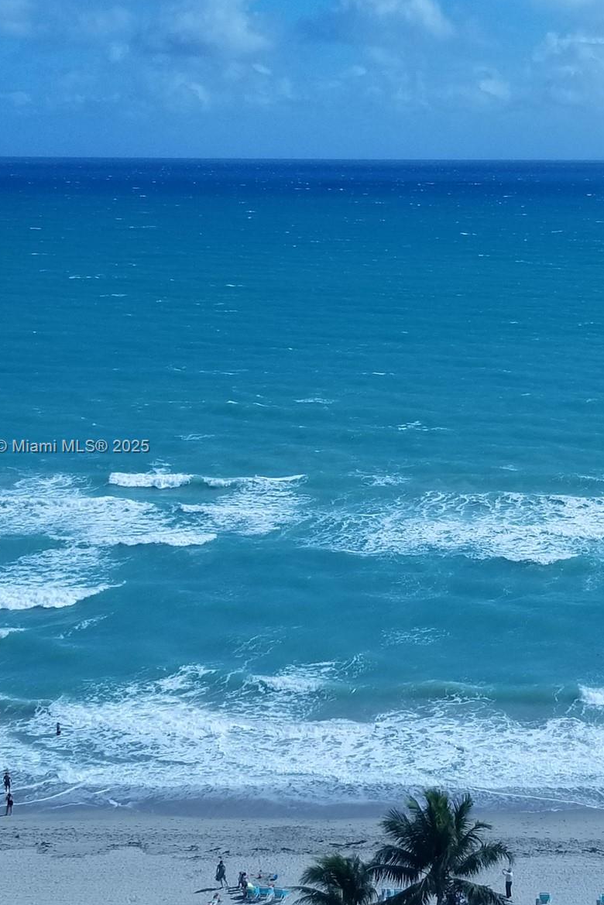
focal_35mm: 37
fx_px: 931
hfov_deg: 34.3
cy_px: 447
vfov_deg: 51.9
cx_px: 521
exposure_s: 1/2381
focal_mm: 4.25
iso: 50
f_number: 1.7
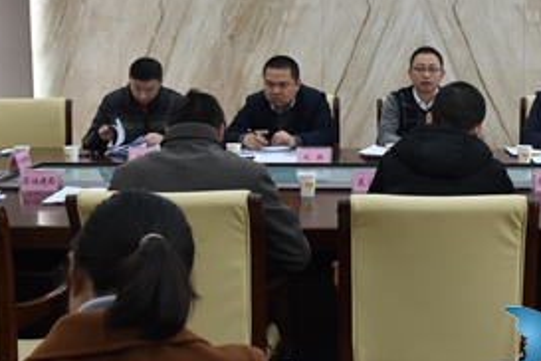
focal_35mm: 66
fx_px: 992
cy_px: 124
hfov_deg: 30.2
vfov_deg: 20.5
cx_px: 371
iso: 800
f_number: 5.6
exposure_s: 1/125
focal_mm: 24
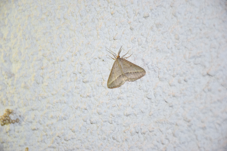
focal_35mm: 210
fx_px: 1324
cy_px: 76
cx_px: 114
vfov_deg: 6.5
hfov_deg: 9.8
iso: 500
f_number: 5.6
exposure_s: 1/60
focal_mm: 140
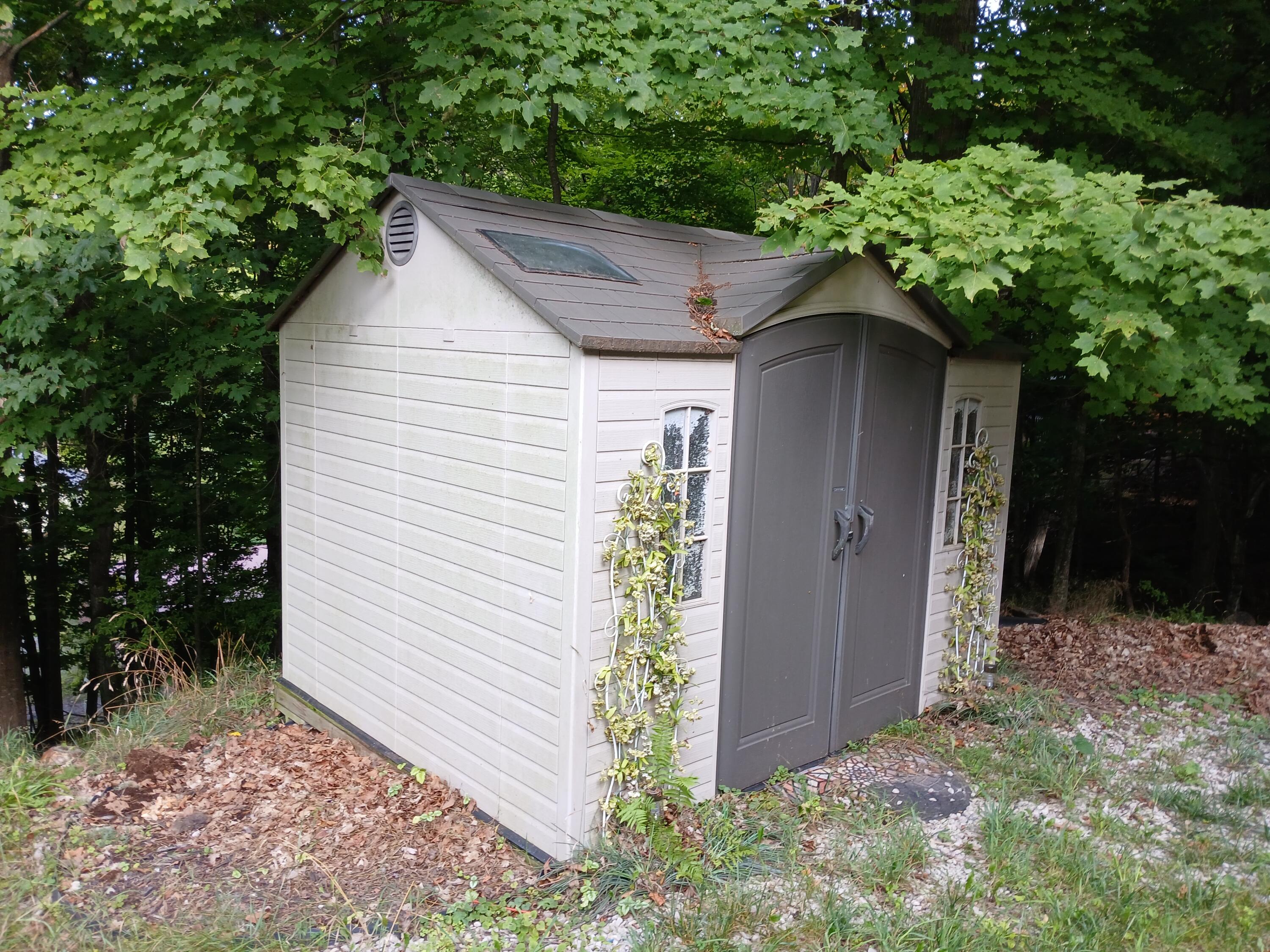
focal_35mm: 26
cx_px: 635
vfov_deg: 53.1
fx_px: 954
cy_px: 476
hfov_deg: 67.3
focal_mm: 3.98
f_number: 1.8
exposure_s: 1/60
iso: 50
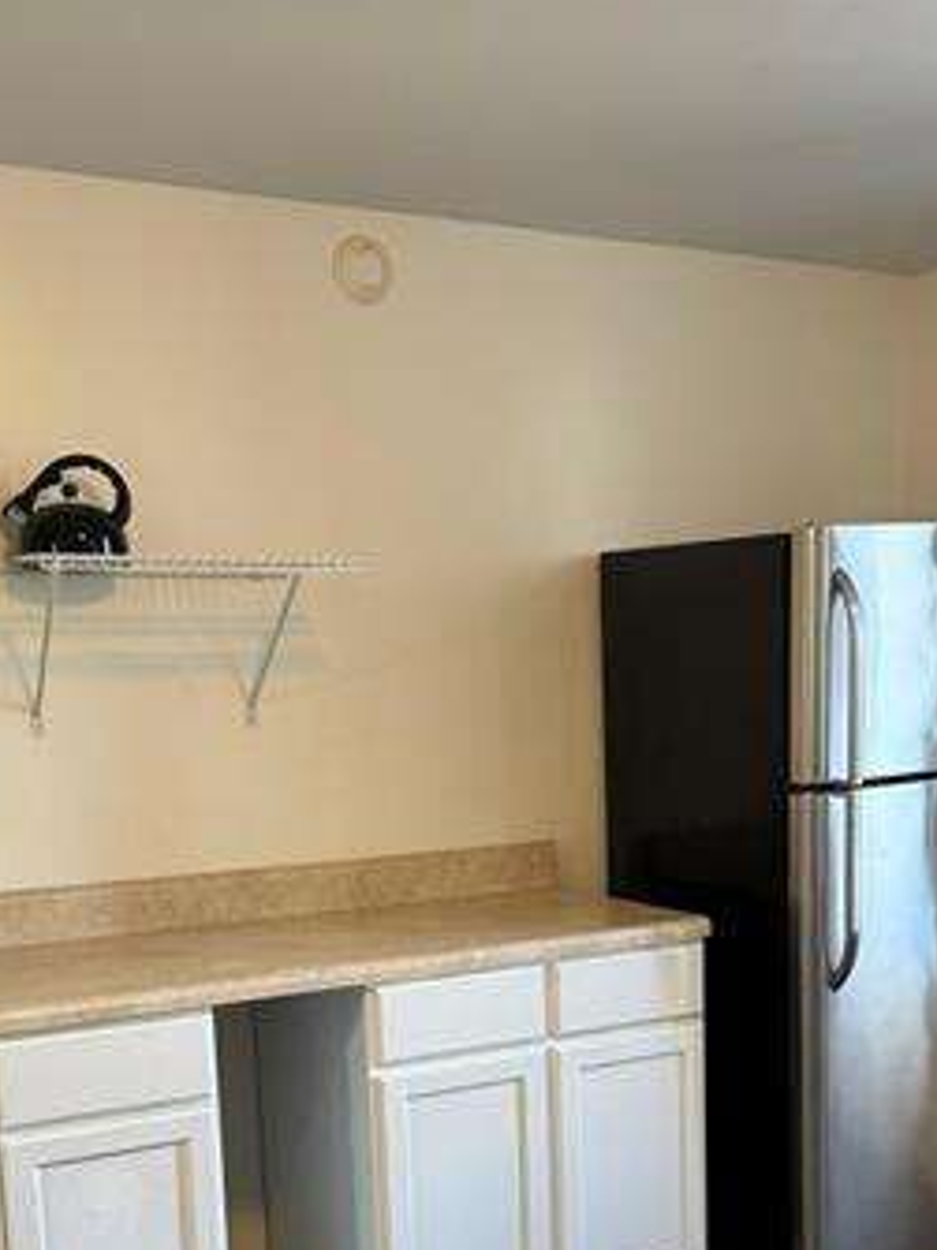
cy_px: 981
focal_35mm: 43
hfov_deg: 33.6
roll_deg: +1.0
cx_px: 504
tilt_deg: -11.2
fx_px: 1553
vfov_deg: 42.1
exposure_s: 1/60
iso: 250
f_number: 1.78
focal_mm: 6.76
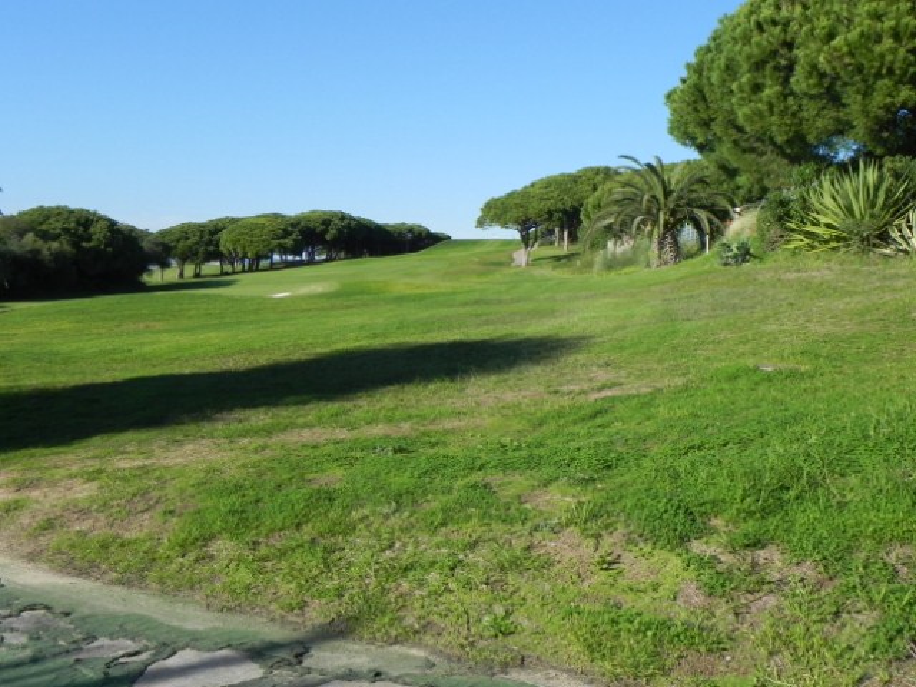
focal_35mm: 41
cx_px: 458
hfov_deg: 45.8
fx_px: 1085
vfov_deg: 35.1
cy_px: 344
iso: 160
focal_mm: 7.3
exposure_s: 1/382
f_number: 7.1
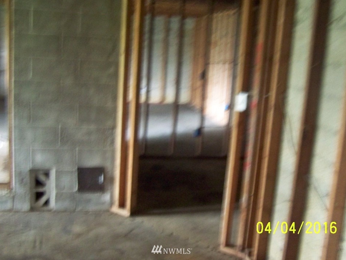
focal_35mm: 41
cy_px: 123
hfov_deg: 45.8
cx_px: 172
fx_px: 410
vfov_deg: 35.1
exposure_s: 1/2
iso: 400
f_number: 2.8
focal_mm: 6.3
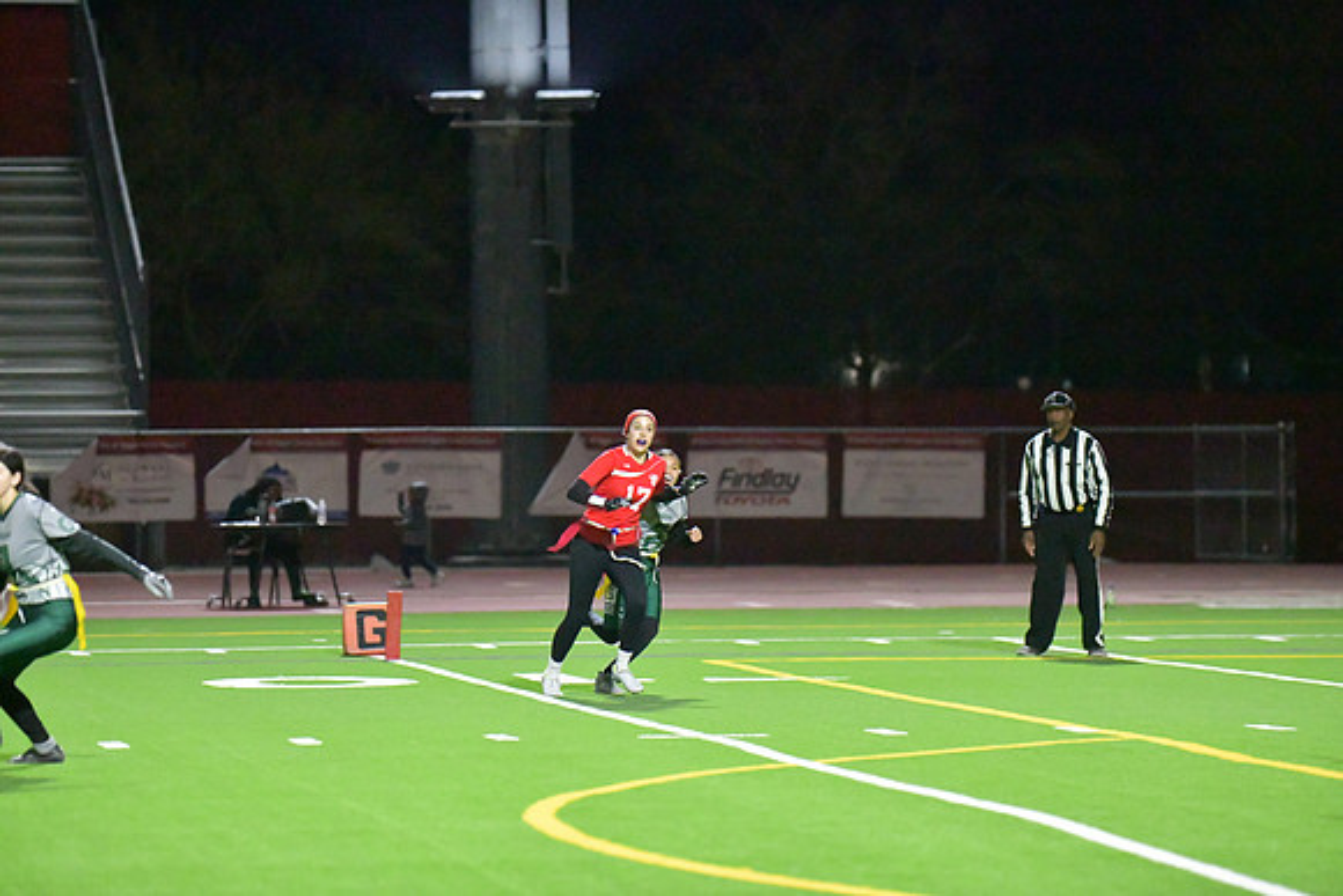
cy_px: 448
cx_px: 672
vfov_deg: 7.0
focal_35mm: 195
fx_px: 7276
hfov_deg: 10.5
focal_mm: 195
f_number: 2.8
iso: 25600
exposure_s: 1/2500
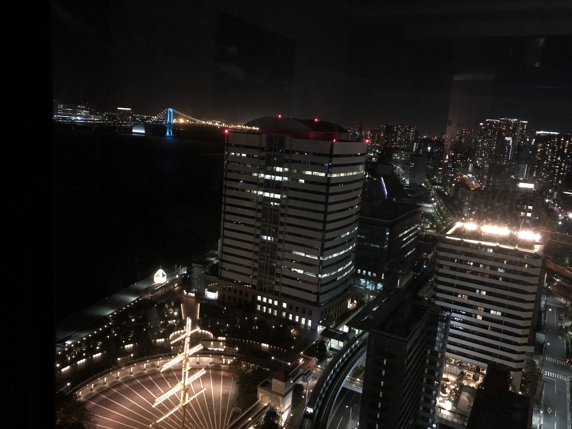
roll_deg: -3.2
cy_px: 214
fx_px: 463
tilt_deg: -10.7
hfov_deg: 63.4
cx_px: 286
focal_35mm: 28
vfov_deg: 49.7
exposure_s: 1/4
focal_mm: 3.99
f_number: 1.8
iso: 125
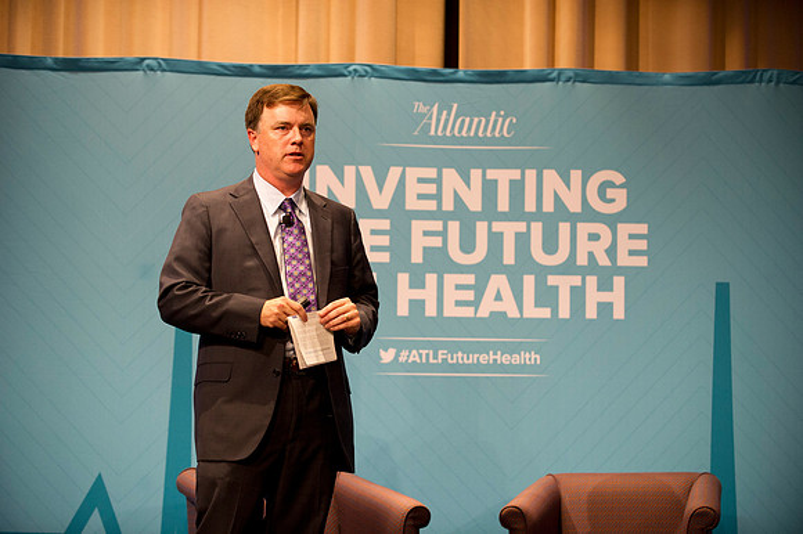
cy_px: 267
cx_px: 402
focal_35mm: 102
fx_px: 2274
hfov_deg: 20.0
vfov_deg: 13.4
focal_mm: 102
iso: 2500
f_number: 2.8
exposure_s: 1/250
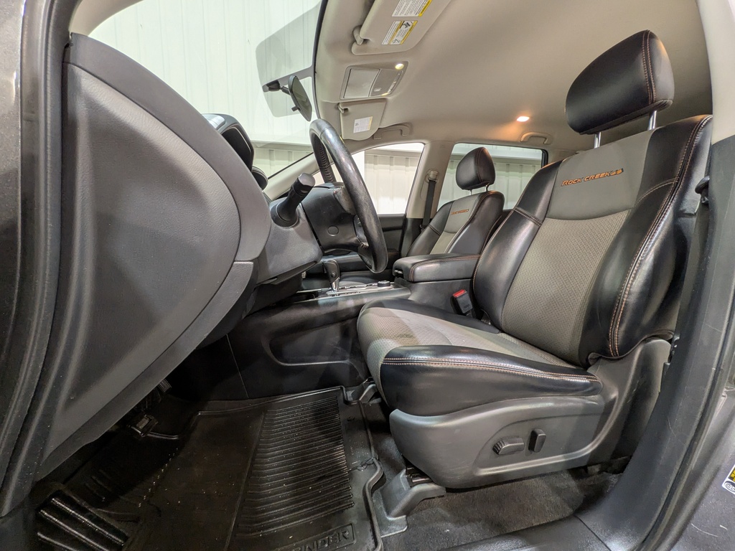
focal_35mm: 14
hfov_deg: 102.1
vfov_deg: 85.7
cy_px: 276
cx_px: 368
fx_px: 297
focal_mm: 1.83
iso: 99
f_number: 2.2
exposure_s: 1/30
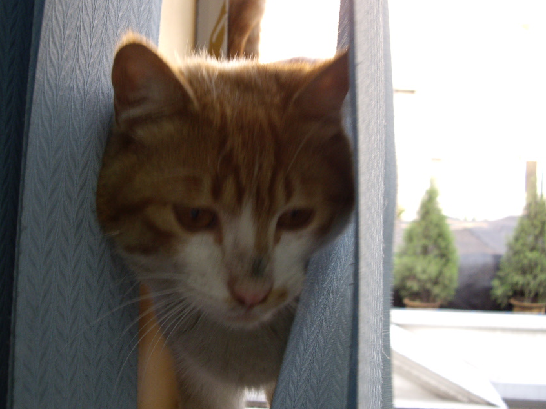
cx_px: 245
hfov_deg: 41.2
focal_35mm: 46
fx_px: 725
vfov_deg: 31.5
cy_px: 178
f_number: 2.8
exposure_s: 1/80
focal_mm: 7.9
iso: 200
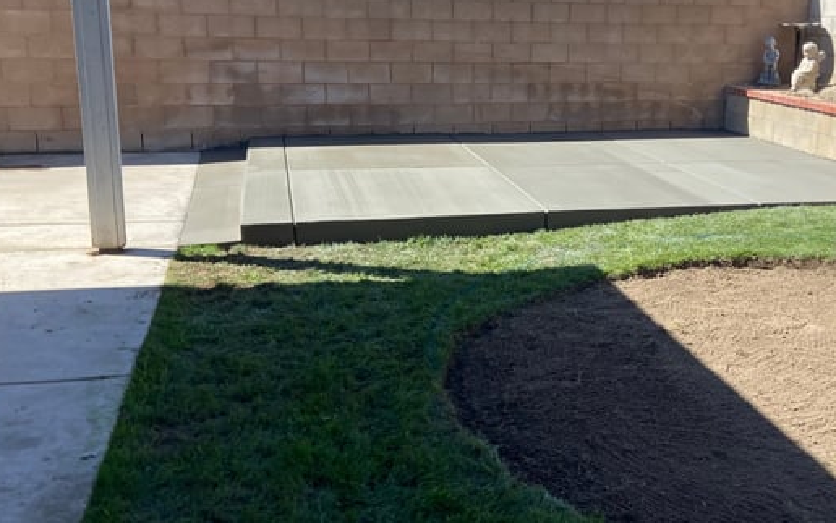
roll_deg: -2.4
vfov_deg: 31.3
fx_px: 935
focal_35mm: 41
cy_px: 238
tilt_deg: -16.5
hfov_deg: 47.5
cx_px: 552
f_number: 1.8
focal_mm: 4.25
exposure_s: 1/1838
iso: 32
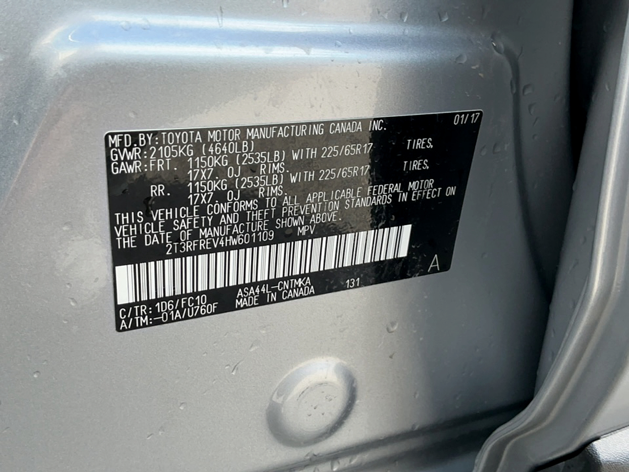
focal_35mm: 30
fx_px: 545
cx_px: 314
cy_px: 236
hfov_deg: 60.0
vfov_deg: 46.8
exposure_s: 1/120
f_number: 1.8
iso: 32
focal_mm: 3
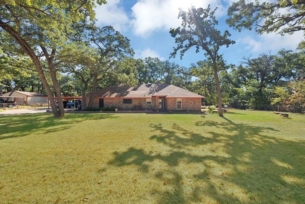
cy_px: 103
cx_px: 149
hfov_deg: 108.3
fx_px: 110
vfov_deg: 85.5
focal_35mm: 13
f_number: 8
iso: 640
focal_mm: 12
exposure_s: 1/320
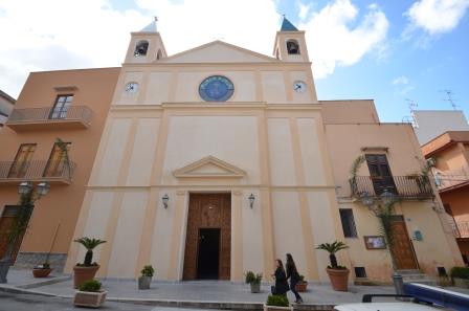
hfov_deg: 100.5
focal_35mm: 15
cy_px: 156
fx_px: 195
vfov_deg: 77.1
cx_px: 234
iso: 100
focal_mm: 10
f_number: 6.3
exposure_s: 1/200
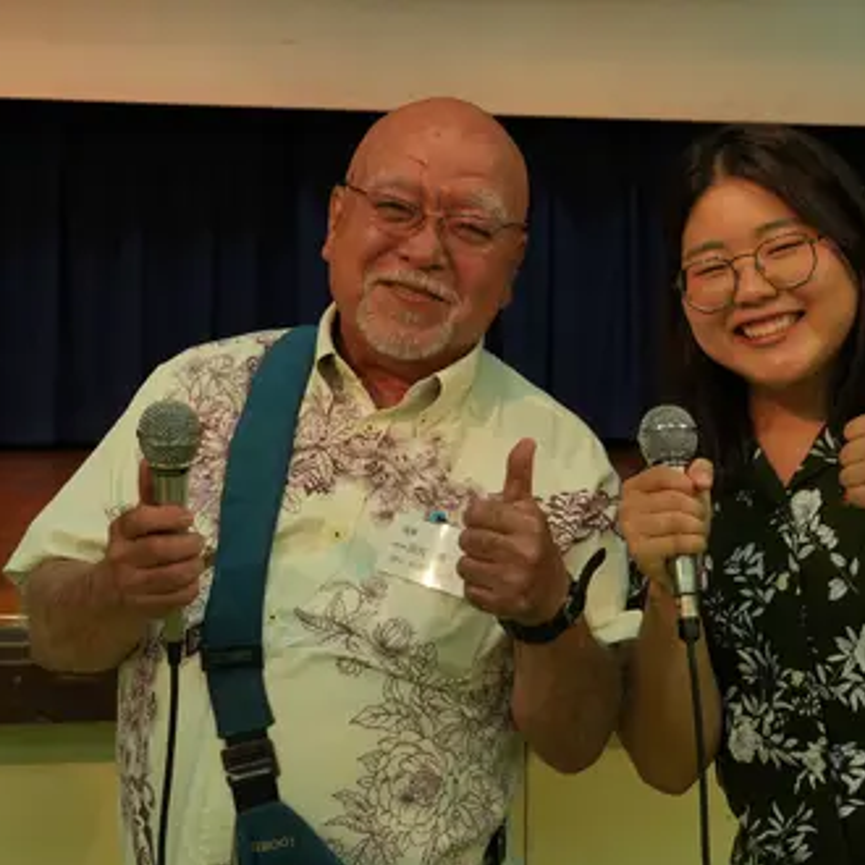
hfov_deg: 25.5
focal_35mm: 68
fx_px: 1912
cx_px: 488
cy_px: 434
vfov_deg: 25.5
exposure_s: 1/60
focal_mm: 35
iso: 400
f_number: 5.6
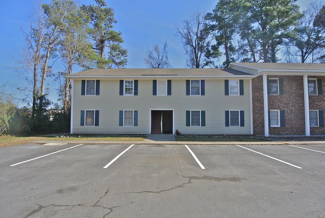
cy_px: 109
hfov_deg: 89.9
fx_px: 163
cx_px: 162
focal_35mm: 18
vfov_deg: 67.5
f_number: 4.5
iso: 100
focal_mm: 6.7
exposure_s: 1/500
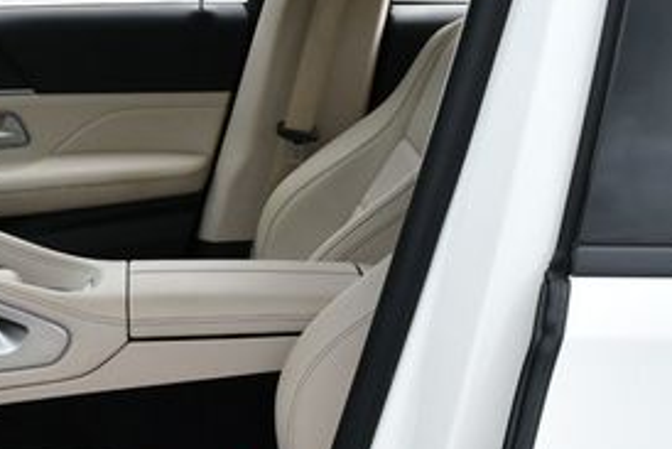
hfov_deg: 22.6
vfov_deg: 16.0
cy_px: 420
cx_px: -96
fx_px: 1569
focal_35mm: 84
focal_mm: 18
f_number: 6.3
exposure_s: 1/250
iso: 200
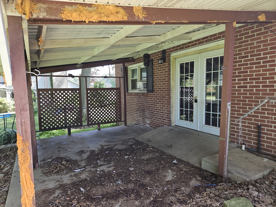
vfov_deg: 58.9
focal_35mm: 23
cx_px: 138
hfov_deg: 73.9
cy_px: 104
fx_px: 183
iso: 50
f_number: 1.8
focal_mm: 5.4
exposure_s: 1/120
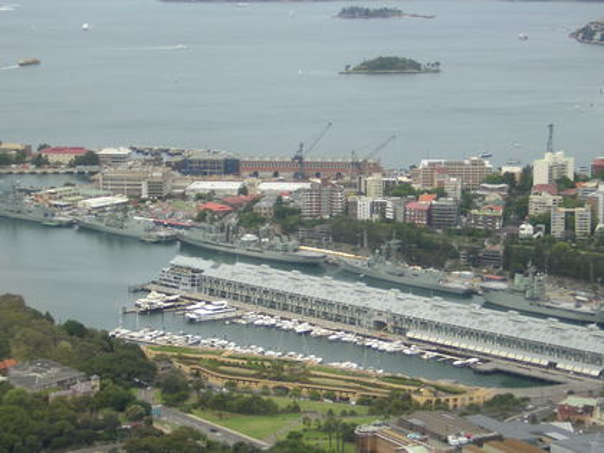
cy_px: 226
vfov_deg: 13.7
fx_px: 1884
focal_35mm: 108
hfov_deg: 18.2
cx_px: 302
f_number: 4.7
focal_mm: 14.1
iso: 100
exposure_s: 1/194
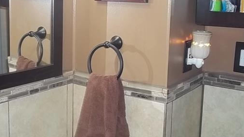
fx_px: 356
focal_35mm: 55
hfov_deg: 37.7
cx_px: 97
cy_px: 65
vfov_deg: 21.8
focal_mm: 5.7
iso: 80
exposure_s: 1/30
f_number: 2.9
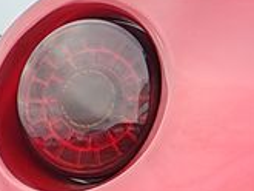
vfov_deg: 6.9
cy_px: 285
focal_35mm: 212
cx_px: 662
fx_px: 1557
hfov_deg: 8.4
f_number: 1.9
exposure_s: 1/180
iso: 50
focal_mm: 6.12
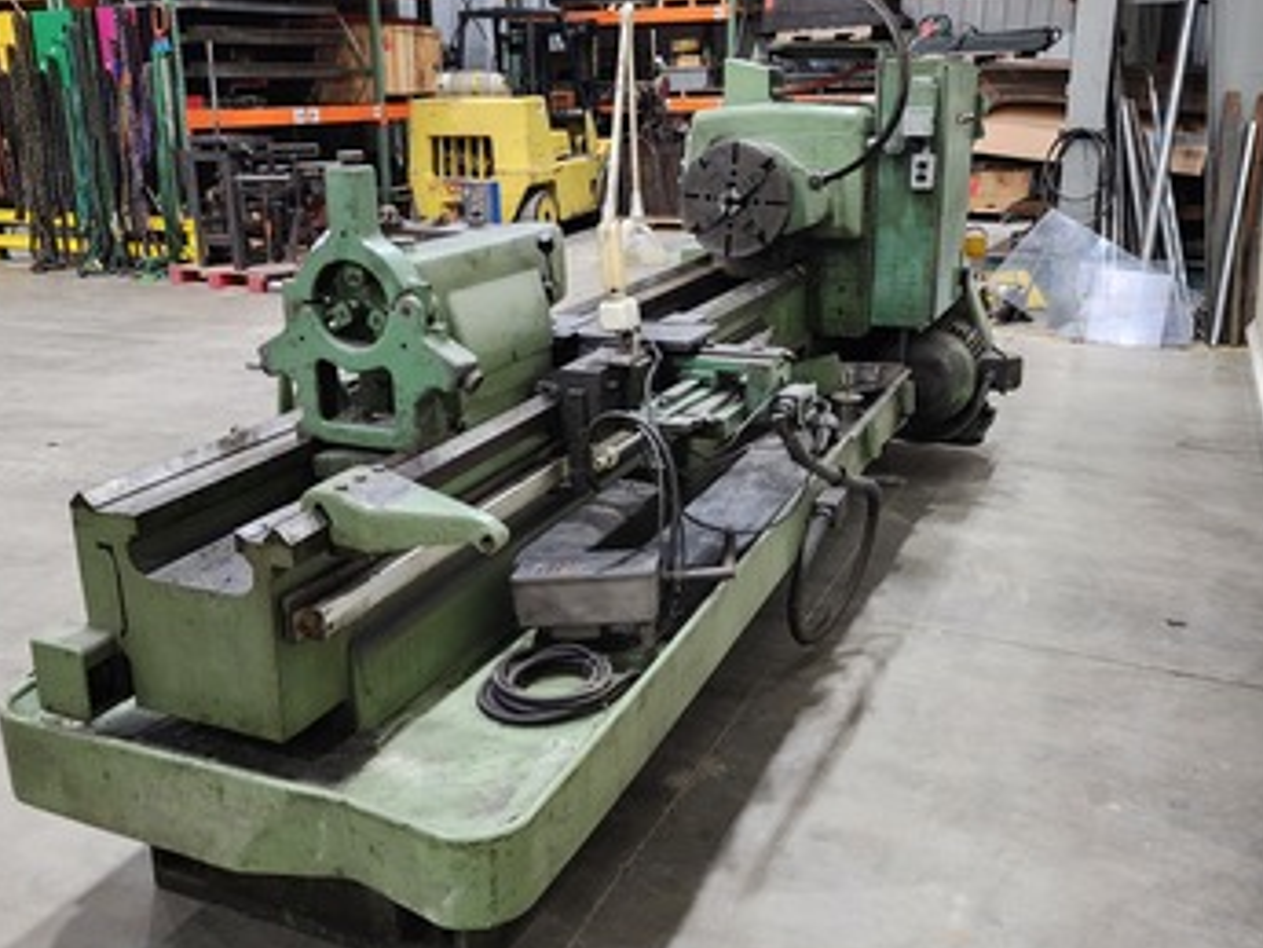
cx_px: 619
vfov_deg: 44.1
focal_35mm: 32
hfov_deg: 56.8
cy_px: 417
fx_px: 1168
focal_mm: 6.4
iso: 800
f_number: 1.8
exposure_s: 1/60
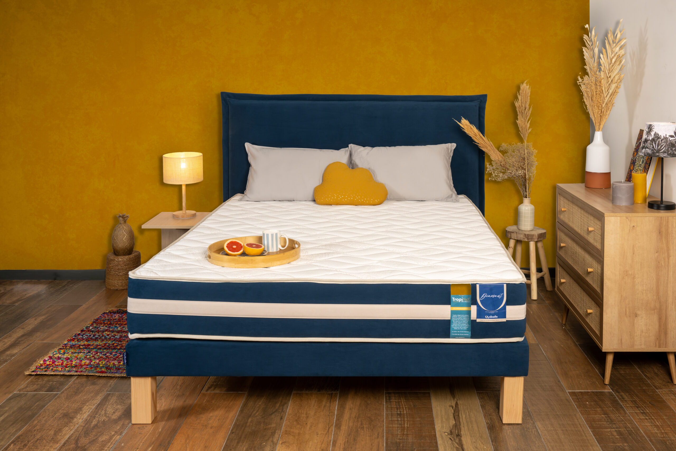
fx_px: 657
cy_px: 226
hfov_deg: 54.4
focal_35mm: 35
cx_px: 338
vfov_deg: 37.9
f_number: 8
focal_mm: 35
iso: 320
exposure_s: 1/60
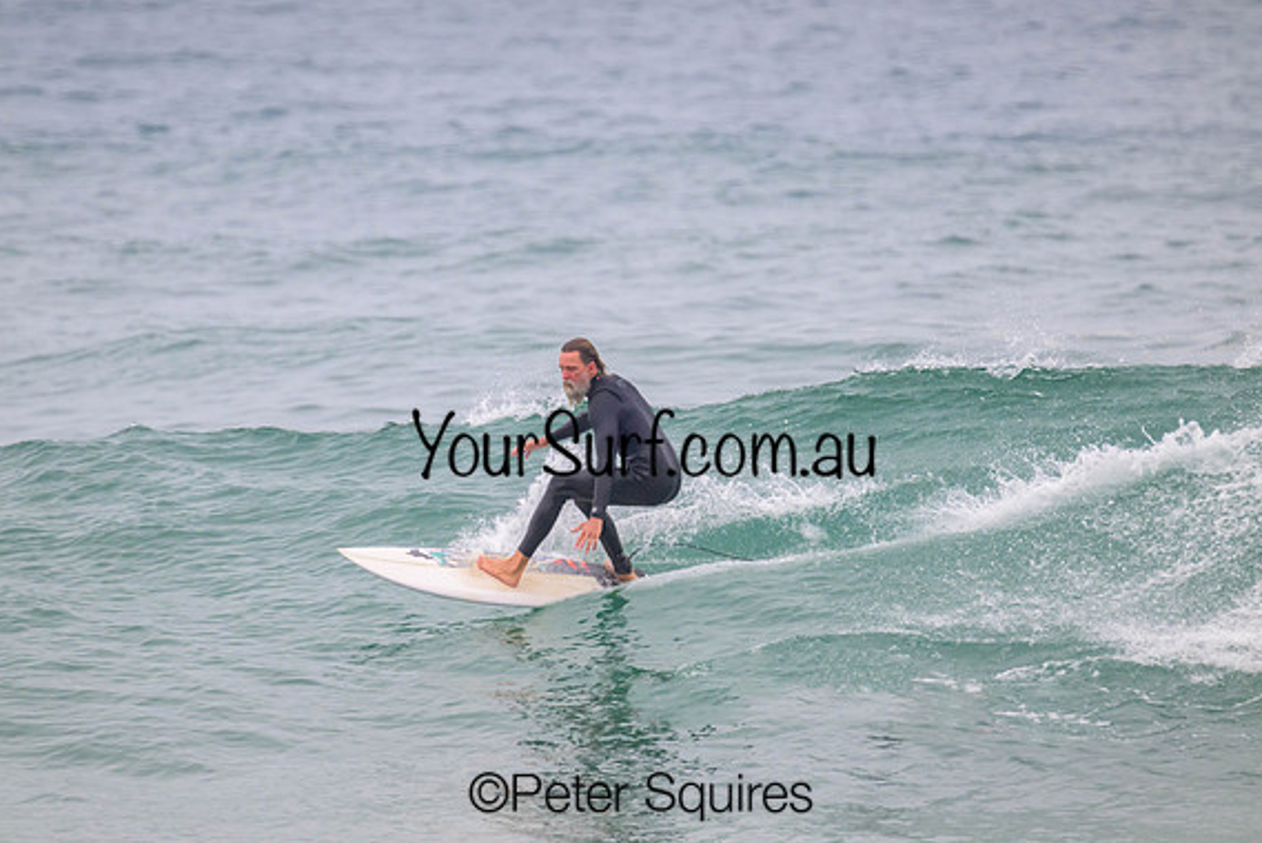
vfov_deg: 1.7
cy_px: 425
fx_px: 28584
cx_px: 641
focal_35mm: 815
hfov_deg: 2.5
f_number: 11
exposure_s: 1/2000
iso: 1600
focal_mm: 800
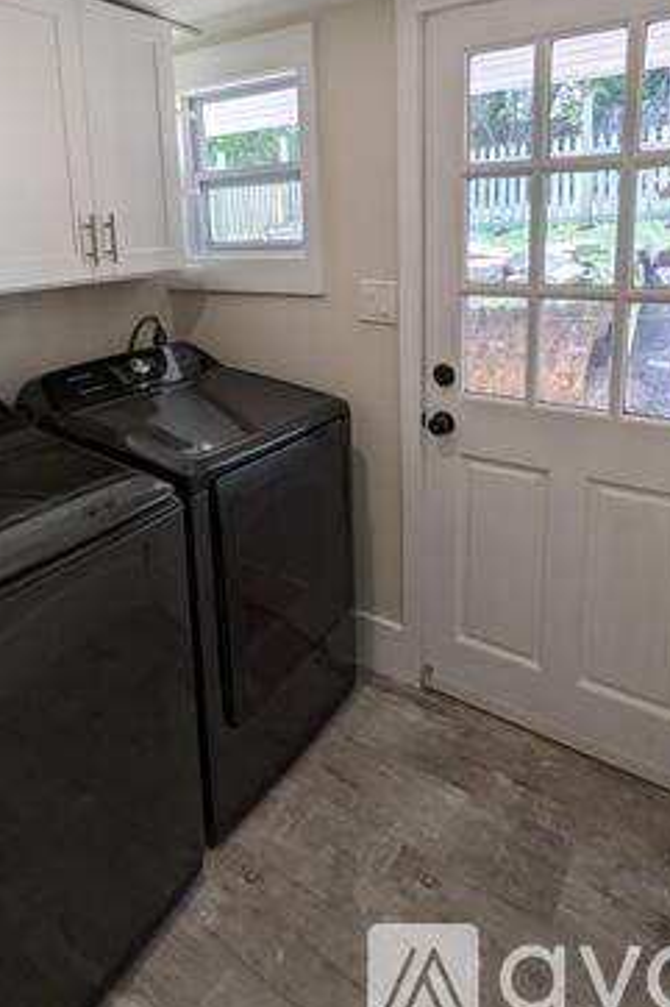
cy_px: 339
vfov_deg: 73.9
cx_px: 296
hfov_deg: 54.9
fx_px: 643
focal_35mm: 23
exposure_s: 1/120
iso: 36
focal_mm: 2.22
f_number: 2.2
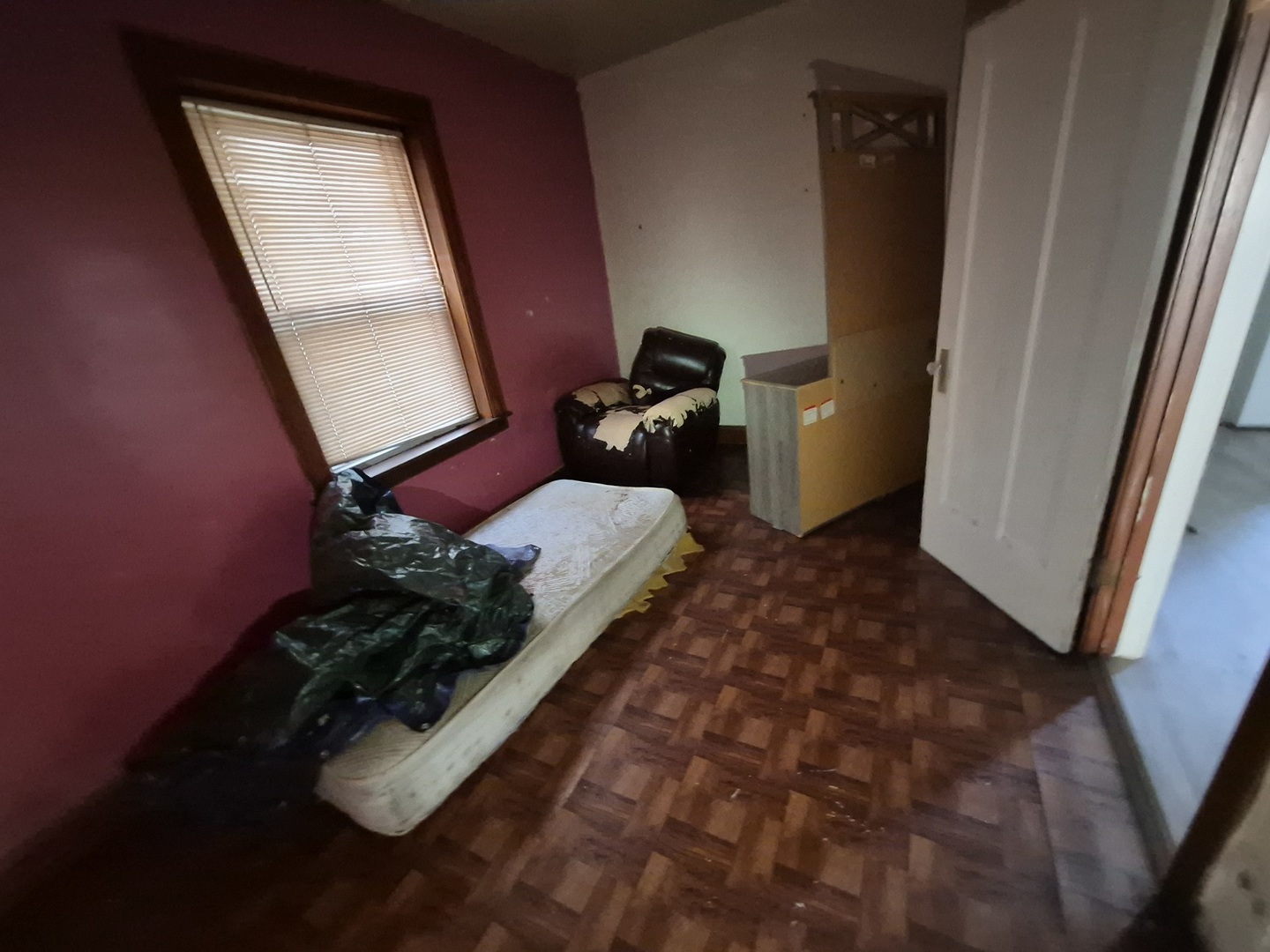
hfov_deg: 106.2
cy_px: 476
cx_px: 635
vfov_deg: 89.9
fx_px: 477
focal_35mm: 13
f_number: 2.2
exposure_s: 1/24
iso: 1600
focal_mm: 1.74
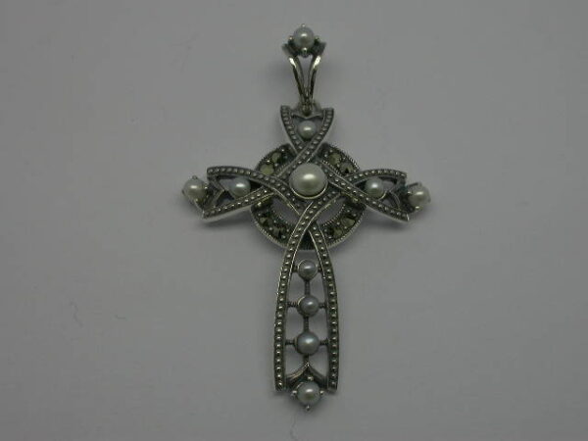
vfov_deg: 17.4
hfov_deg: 23.0
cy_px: 220
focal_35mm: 85
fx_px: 1444
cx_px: 294
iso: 100
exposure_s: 1/51.4
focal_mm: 17.7
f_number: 9.3
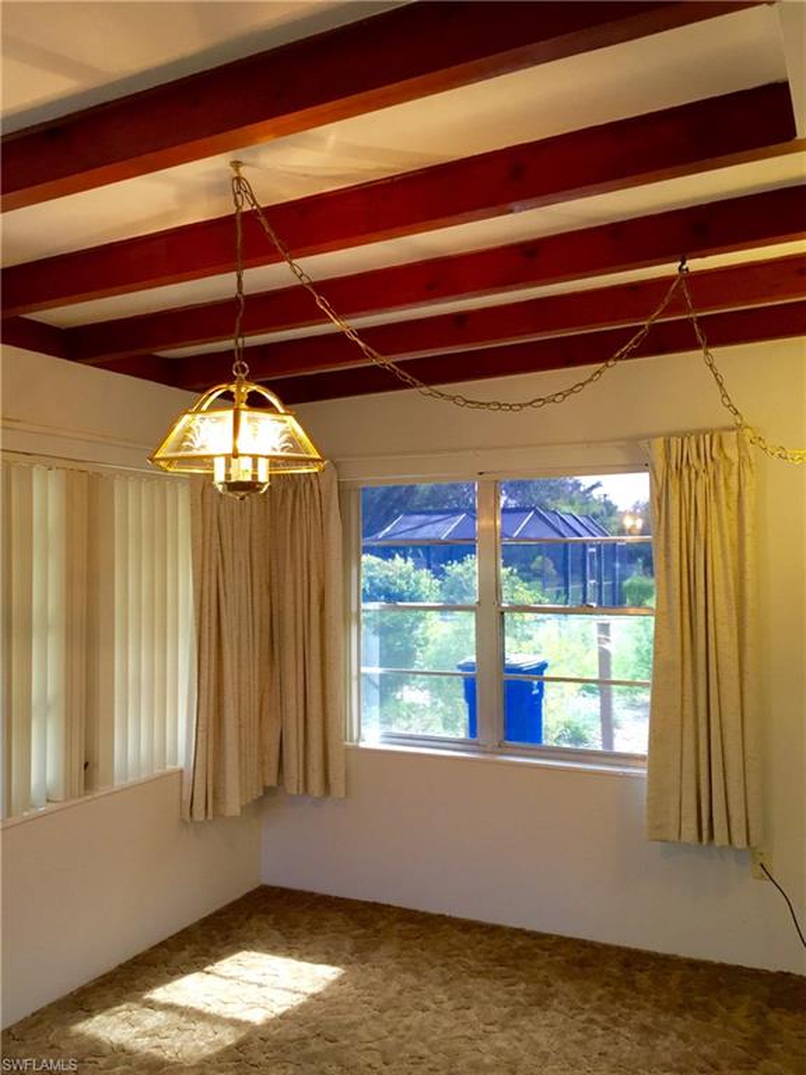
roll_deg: +1.4
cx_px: 403
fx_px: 900
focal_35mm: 29
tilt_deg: +1.5
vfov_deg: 61.7
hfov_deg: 48.2
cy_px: 538
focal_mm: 4.15
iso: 32
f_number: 2.2
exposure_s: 1/30
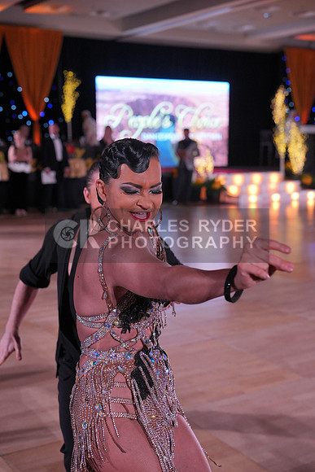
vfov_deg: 39.6
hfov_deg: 27.0
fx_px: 656
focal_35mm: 50
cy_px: 236
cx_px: 158
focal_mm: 50
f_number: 4
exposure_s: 1/400
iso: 1600
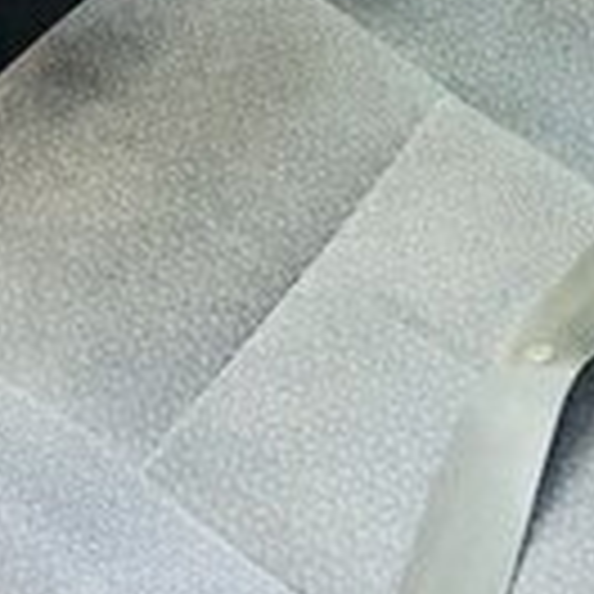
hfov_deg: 17.9
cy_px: -252
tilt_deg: -32.0
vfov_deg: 16.7
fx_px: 1864
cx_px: 112
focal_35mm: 96
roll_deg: +7.6
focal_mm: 4.15
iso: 320
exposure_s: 1/17
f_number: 2.2
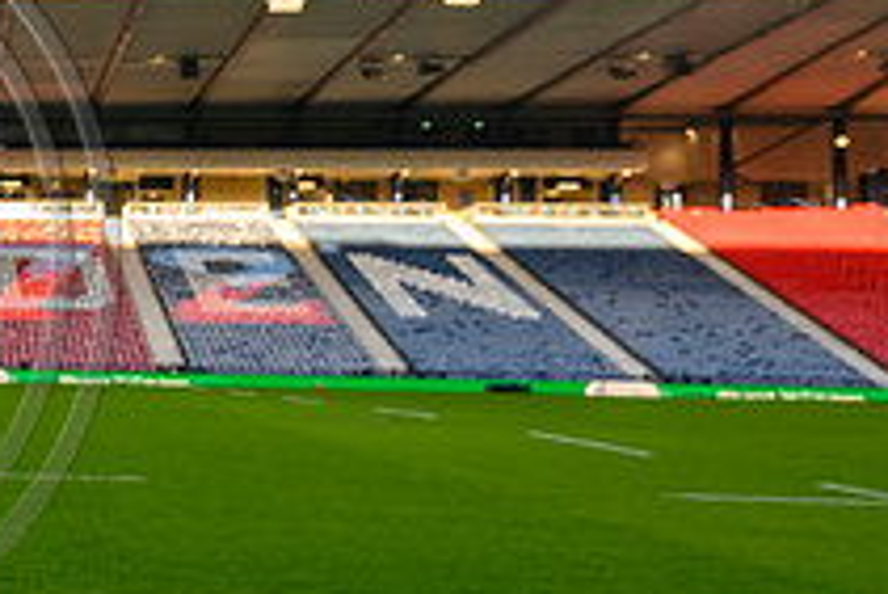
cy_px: 255
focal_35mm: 66
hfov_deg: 25.5
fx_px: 1629
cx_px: -316
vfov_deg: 20.6
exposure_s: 1/200
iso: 320
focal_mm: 24
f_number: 6.3
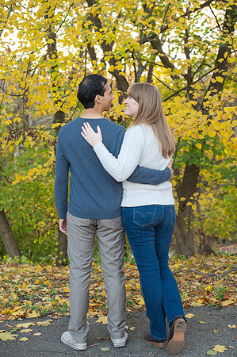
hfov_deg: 26.9
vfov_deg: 39.6
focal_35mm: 50
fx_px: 495
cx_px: 118
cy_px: 178
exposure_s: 1/400
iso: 1000
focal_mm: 50
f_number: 3.5
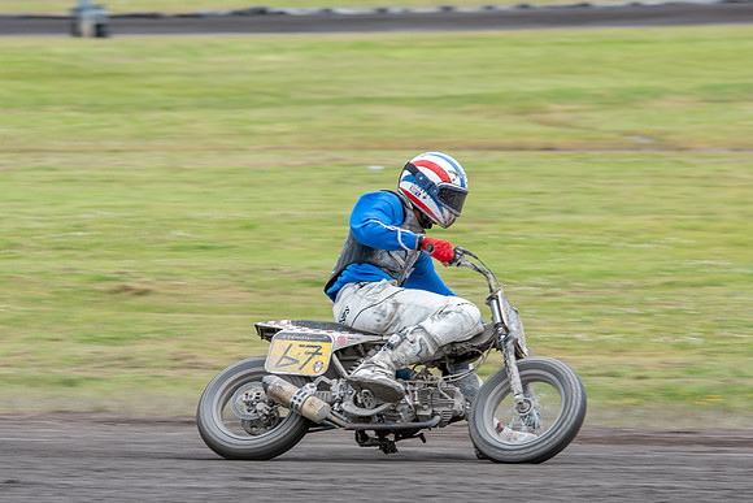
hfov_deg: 5.7
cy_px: 345
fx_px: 7549
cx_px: 355
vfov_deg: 3.8
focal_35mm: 361
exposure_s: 1/250
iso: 320
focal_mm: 200
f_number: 8
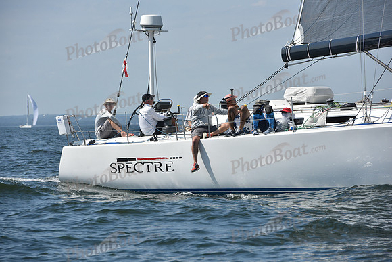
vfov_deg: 6.9
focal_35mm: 200
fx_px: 2178
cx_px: 196
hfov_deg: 10.3
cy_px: 131
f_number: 8
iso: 250
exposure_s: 1/1250
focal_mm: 200
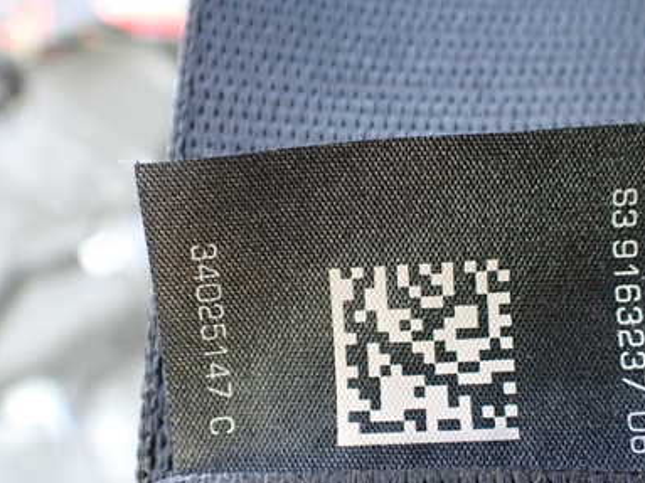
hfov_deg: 40.4
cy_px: 283
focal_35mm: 47
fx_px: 875
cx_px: 367
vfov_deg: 30.8
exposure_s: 1/125
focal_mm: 5.4
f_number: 2.3
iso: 500
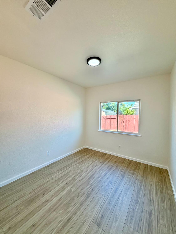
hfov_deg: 85.7
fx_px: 95
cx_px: 88
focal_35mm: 14
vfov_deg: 102.0
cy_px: 117
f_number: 2.2
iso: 100
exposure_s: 1/120
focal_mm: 2.22
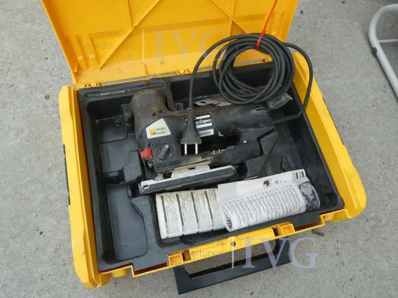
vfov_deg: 56.8
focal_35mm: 24
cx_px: 199
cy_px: 149
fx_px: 276
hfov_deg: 71.6
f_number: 3.3
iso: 80
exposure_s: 1/160
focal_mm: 4.3
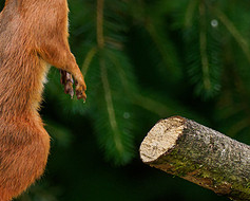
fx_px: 16084
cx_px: 40
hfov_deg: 0.9
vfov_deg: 0.7
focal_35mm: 2172
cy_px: -4
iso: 500
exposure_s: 1/800
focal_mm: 300
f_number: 4
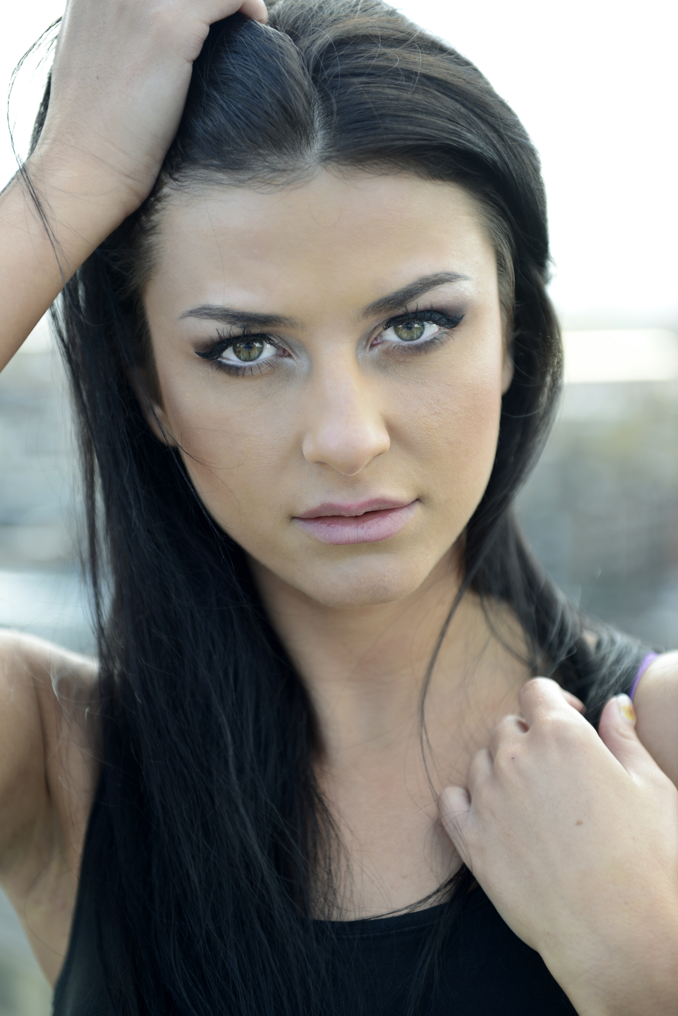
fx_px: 1976
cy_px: 508
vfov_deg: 28.8
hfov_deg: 19.5
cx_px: 339
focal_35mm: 70
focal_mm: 70
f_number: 3.2
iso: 100
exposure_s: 1/160
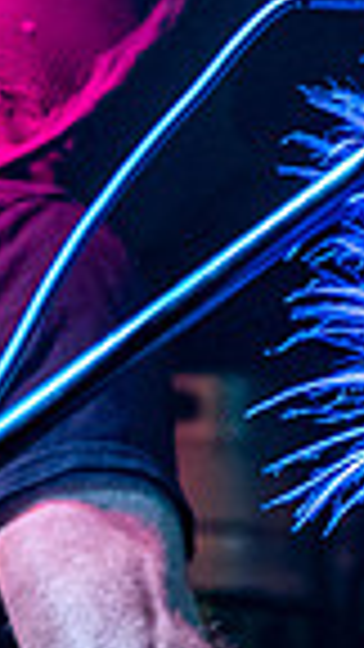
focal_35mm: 249
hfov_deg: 4.5
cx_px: 1430
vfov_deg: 8.6
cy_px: 79
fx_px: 4273
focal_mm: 50
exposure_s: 1/200
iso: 1250
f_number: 2.8
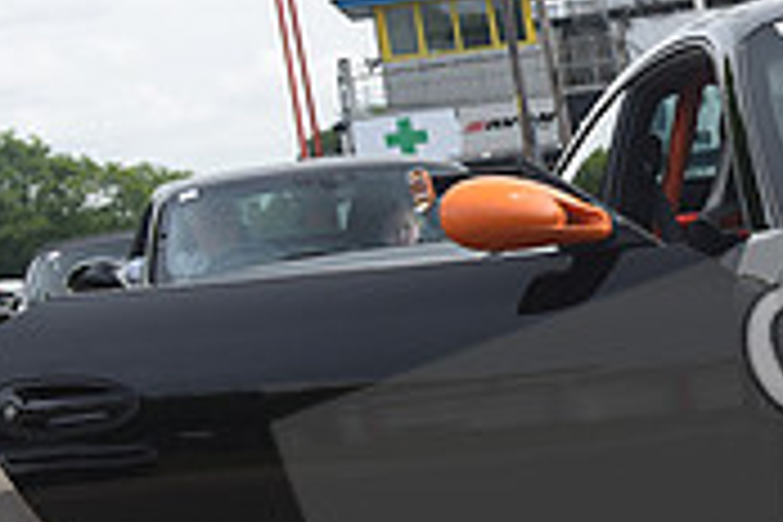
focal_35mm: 117
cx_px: 1174
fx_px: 2545
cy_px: 344
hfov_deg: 16.0
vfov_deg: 11.7
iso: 400
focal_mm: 35
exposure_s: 1/500
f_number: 5.6
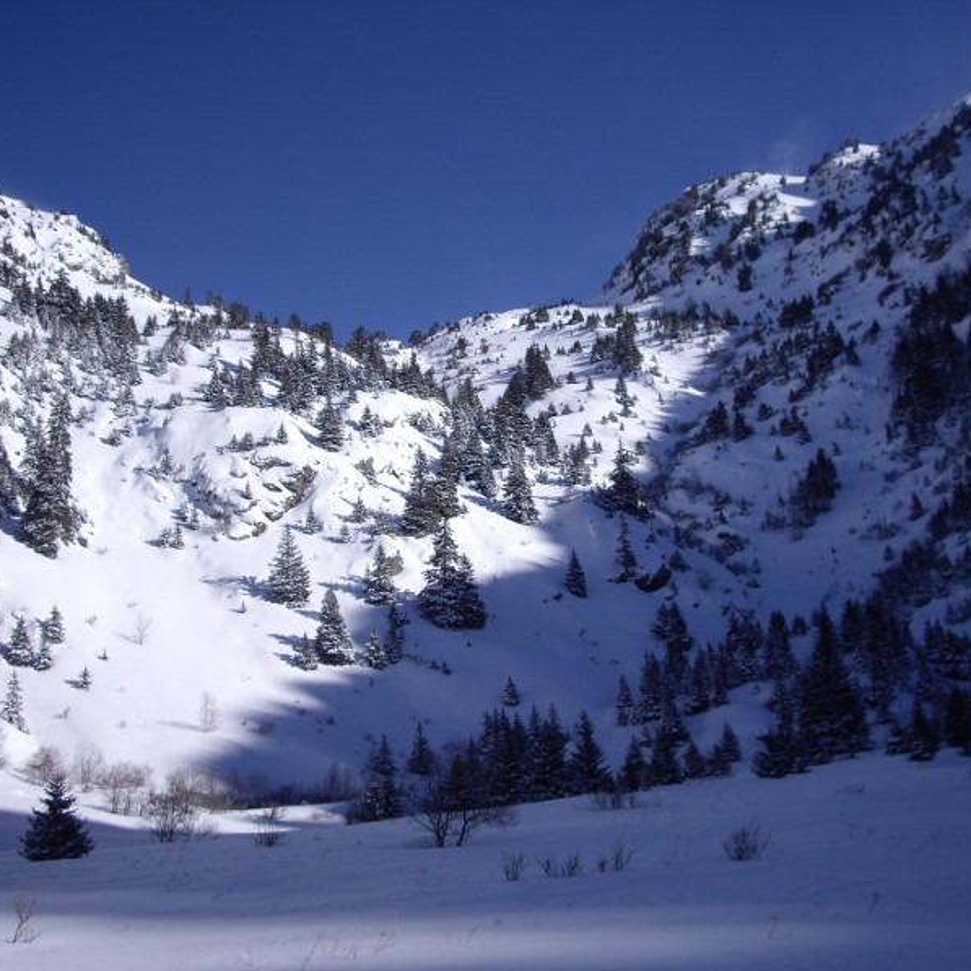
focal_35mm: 45
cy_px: 486
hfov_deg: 37.5
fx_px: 1428
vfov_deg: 37.6
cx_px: 524
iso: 64
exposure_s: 1/250
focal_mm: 7.9
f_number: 8
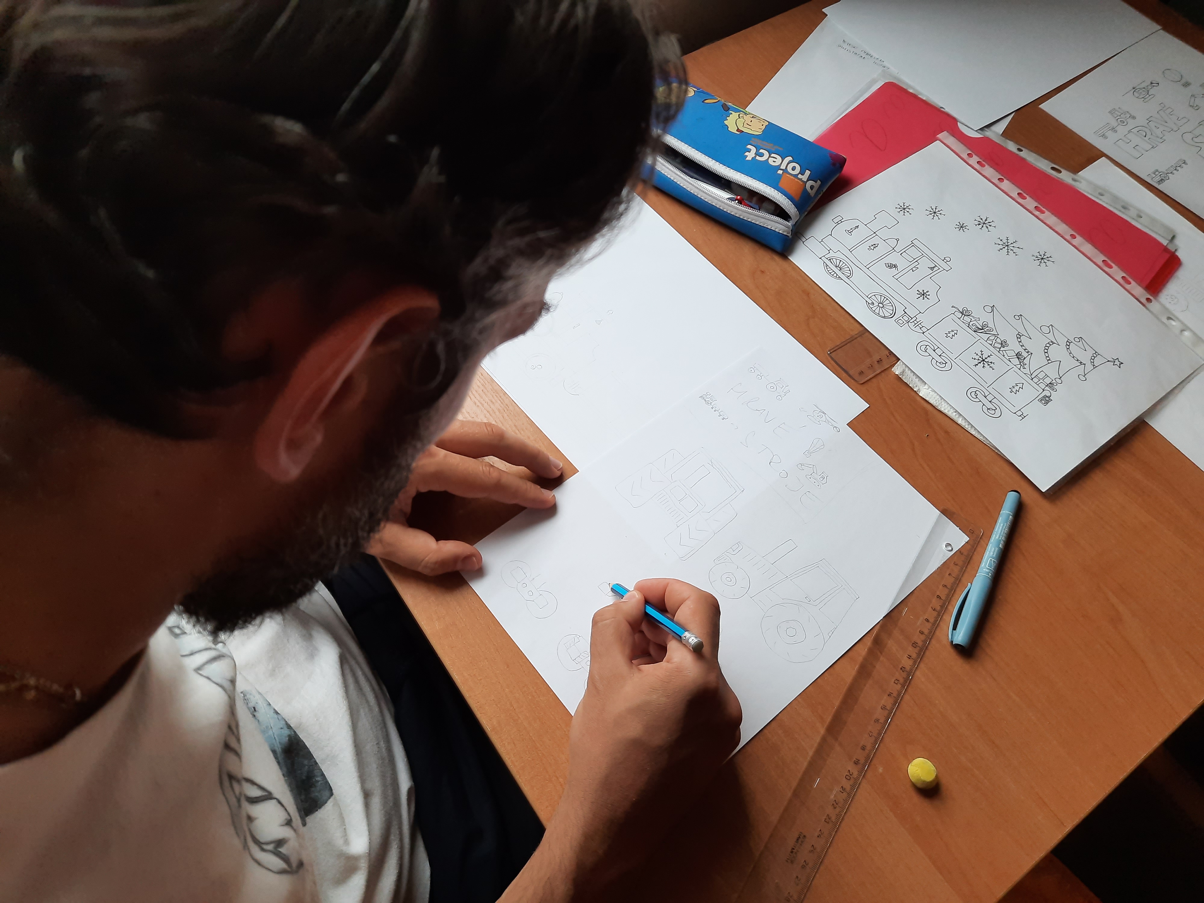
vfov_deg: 54.9
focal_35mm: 25
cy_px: 452
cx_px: 602
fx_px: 870
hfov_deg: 69.4
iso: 125
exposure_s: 1/50
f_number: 2
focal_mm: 4.6
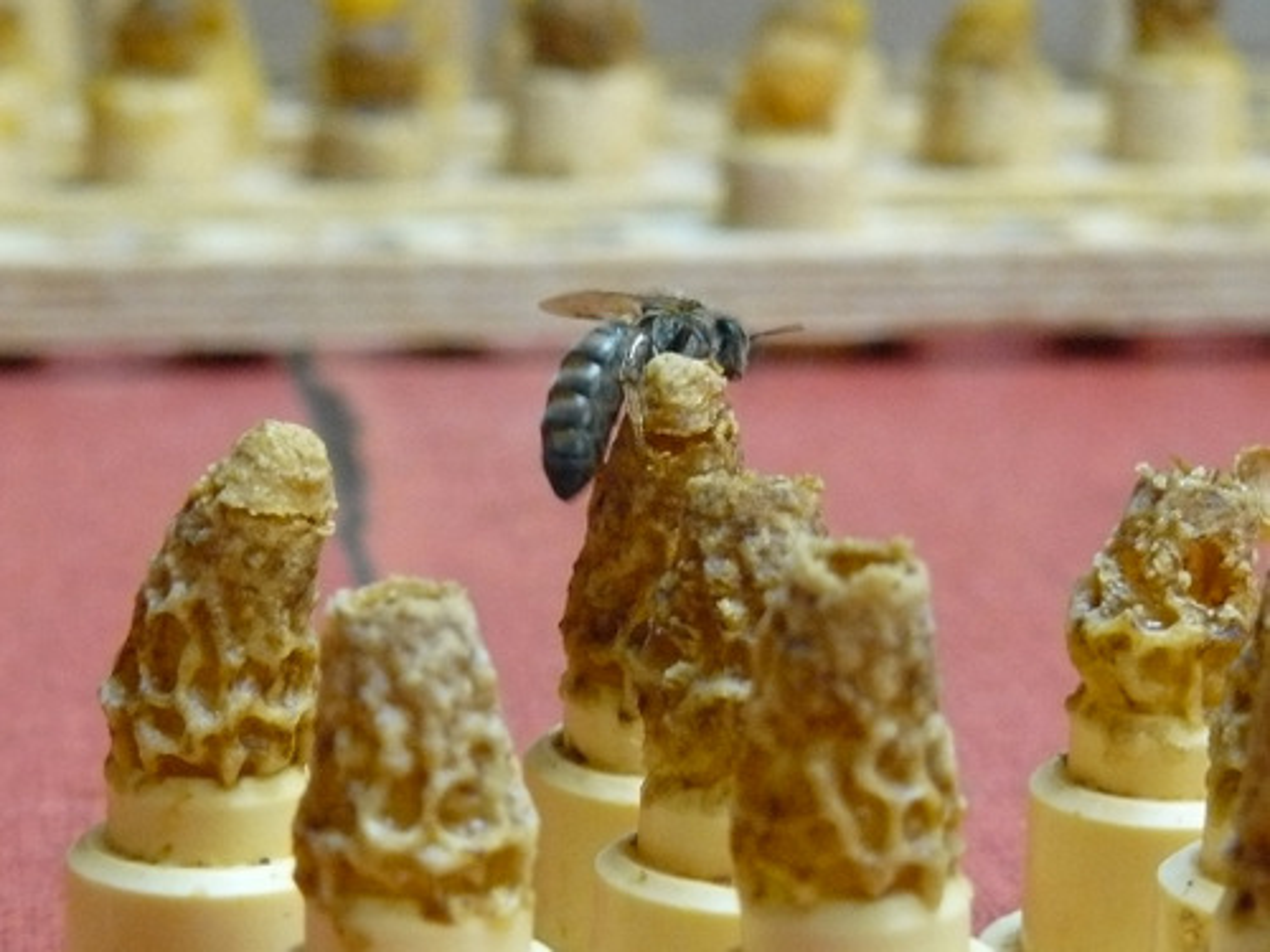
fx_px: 4403
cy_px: 476
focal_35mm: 120
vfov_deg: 12.3
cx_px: 635
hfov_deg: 16.4
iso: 400
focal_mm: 13.4
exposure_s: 1/30
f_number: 3.2
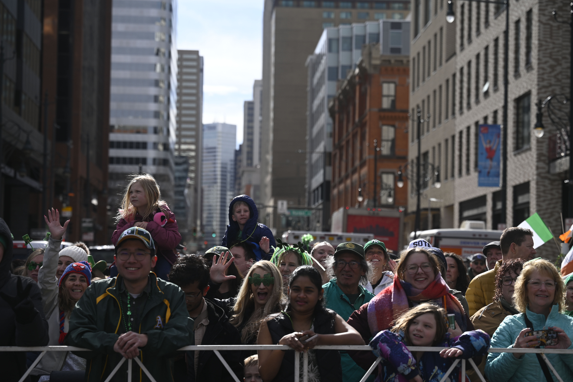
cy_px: 192
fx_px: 1369
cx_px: 284
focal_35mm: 86
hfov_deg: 23.6
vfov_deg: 15.9
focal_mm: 85
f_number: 4
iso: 100
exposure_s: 1/1000
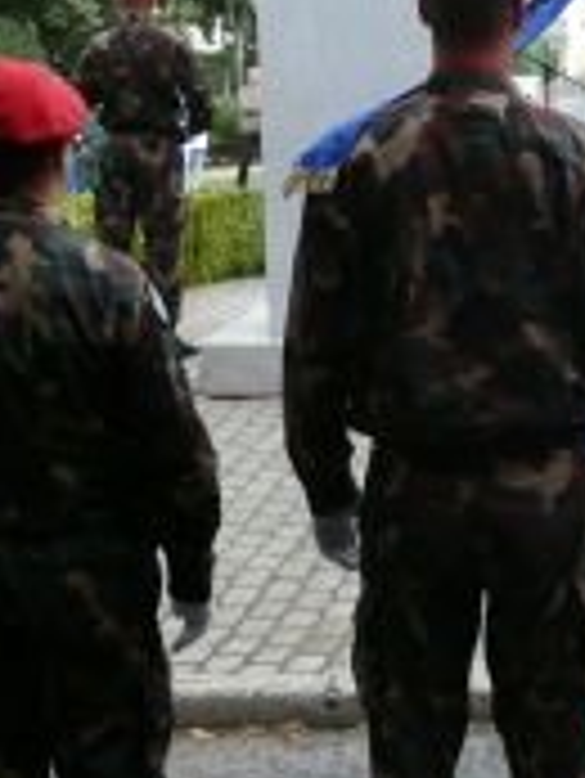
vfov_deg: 21.5
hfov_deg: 15.4
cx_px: 792
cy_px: 378
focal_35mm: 91
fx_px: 2048
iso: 100
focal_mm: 7.4
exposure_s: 1/100
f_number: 2.8
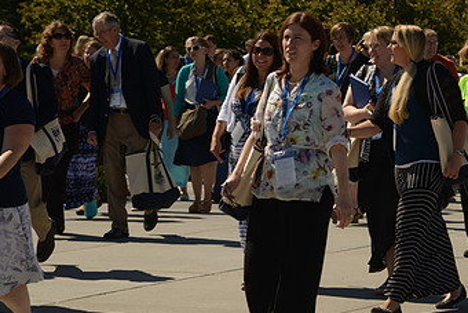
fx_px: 2666
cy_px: 105
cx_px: 374
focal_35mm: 205
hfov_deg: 10.0
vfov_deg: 6.7
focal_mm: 120
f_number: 8
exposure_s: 1/400
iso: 100
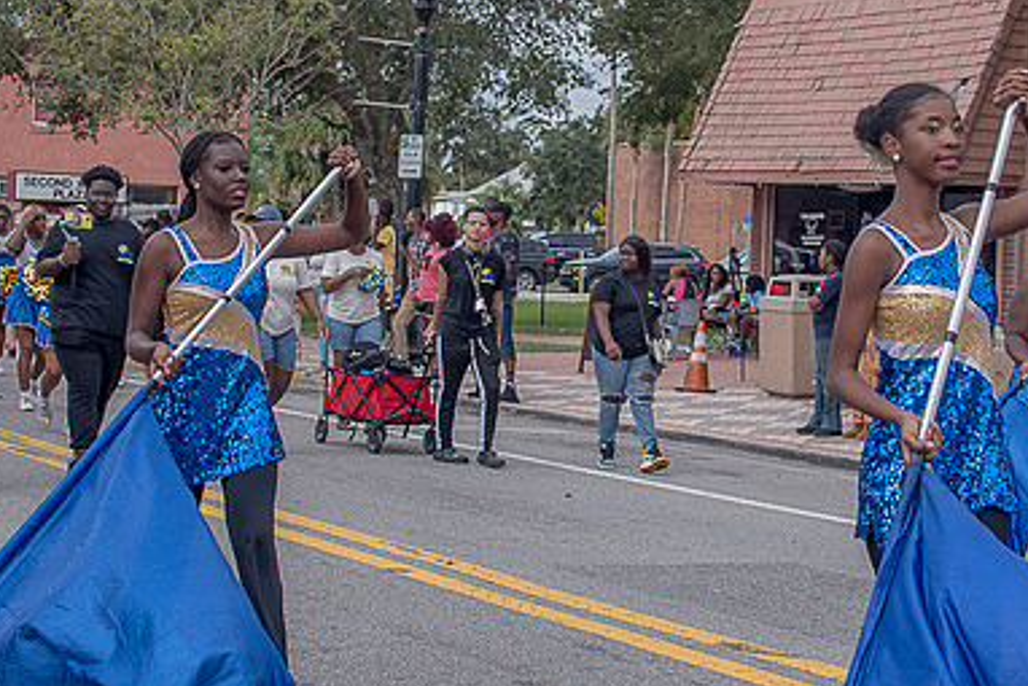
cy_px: 289
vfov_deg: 17.3
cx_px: 503
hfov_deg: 25.7
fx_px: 2257
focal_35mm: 79
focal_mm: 35
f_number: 4
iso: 100
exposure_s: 1/500
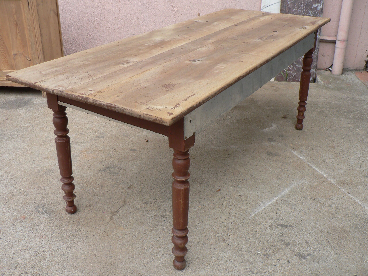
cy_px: 138
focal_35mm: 36
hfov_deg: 51.4
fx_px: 383
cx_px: 184
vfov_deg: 39.7
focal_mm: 6
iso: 80
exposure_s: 1/400
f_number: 2.8
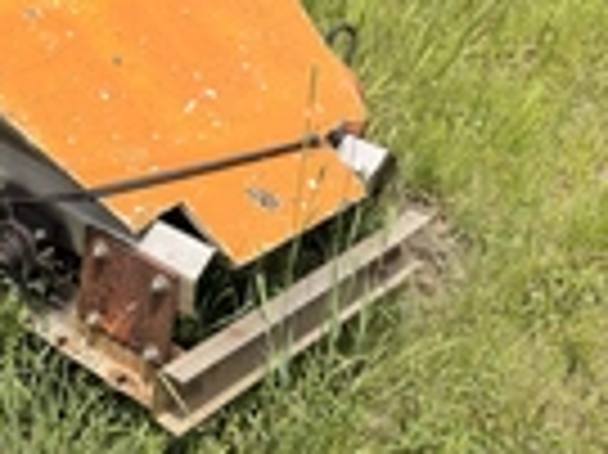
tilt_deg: -17.1
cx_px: -212
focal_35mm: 71
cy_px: -90
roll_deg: -2.5
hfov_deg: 23.7
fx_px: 1246
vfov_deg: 19.5
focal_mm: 6.76
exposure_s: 1/3279
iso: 100
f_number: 1.78
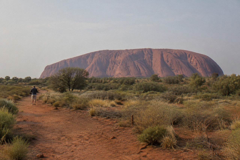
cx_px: 120
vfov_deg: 37.8
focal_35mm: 35
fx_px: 233
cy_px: 80
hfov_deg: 54.4
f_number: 10
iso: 320
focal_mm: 35
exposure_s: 1/160
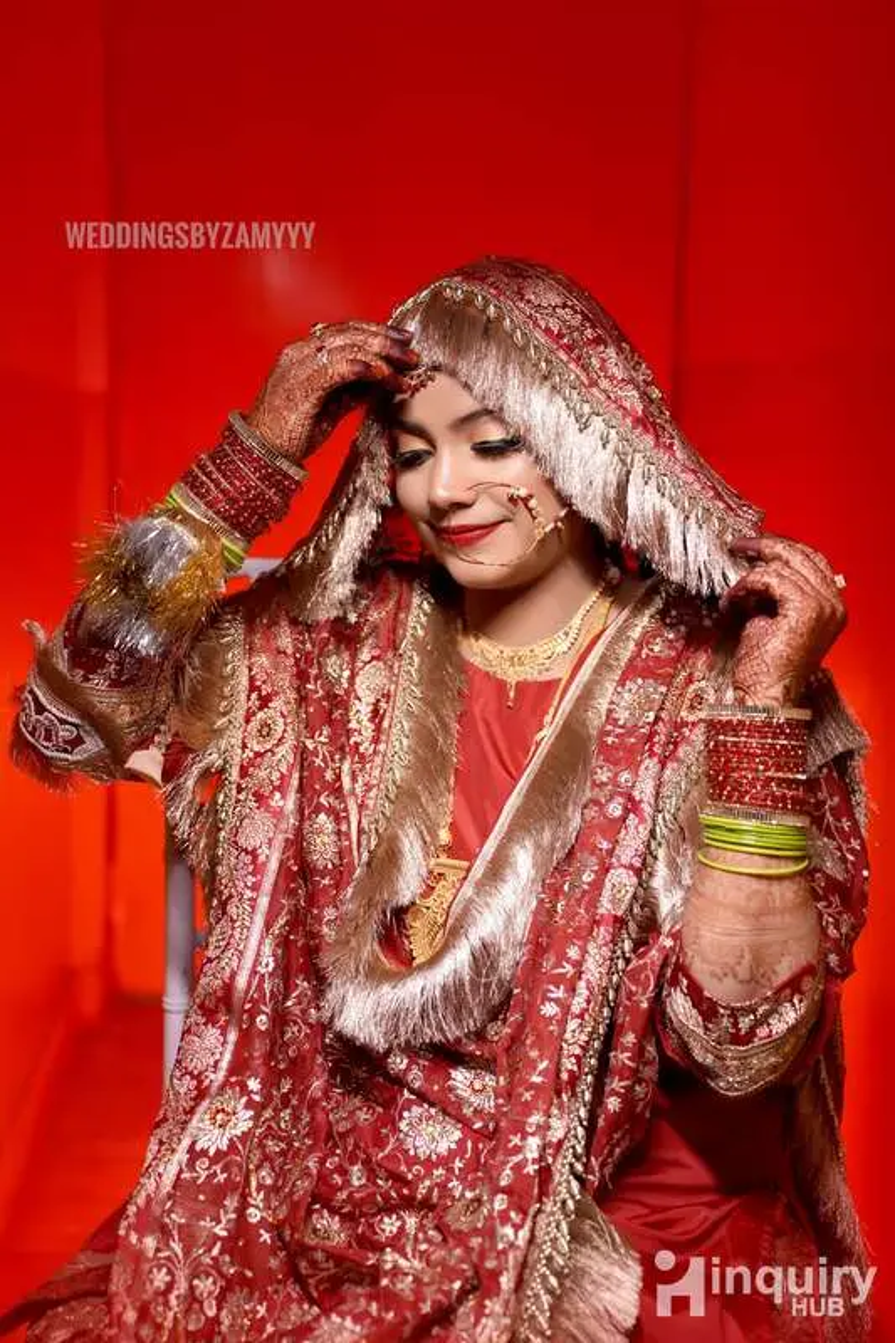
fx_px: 1865
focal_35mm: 50
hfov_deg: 27.0
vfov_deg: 39.6
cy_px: 672
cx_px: 448
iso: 1000
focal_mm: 50
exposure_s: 1/160
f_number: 2.8
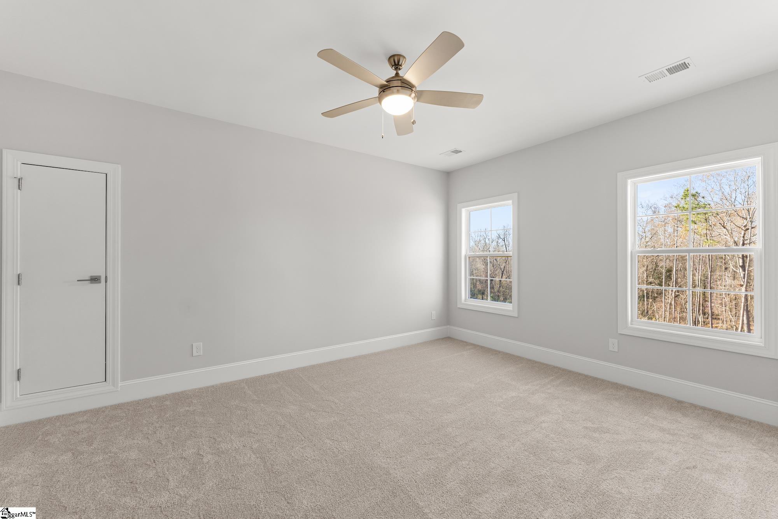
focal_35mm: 14
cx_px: 389
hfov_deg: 104.3
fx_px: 303
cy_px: 260
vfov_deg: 81.2
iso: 400
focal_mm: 14
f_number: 5.6
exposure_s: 1/5
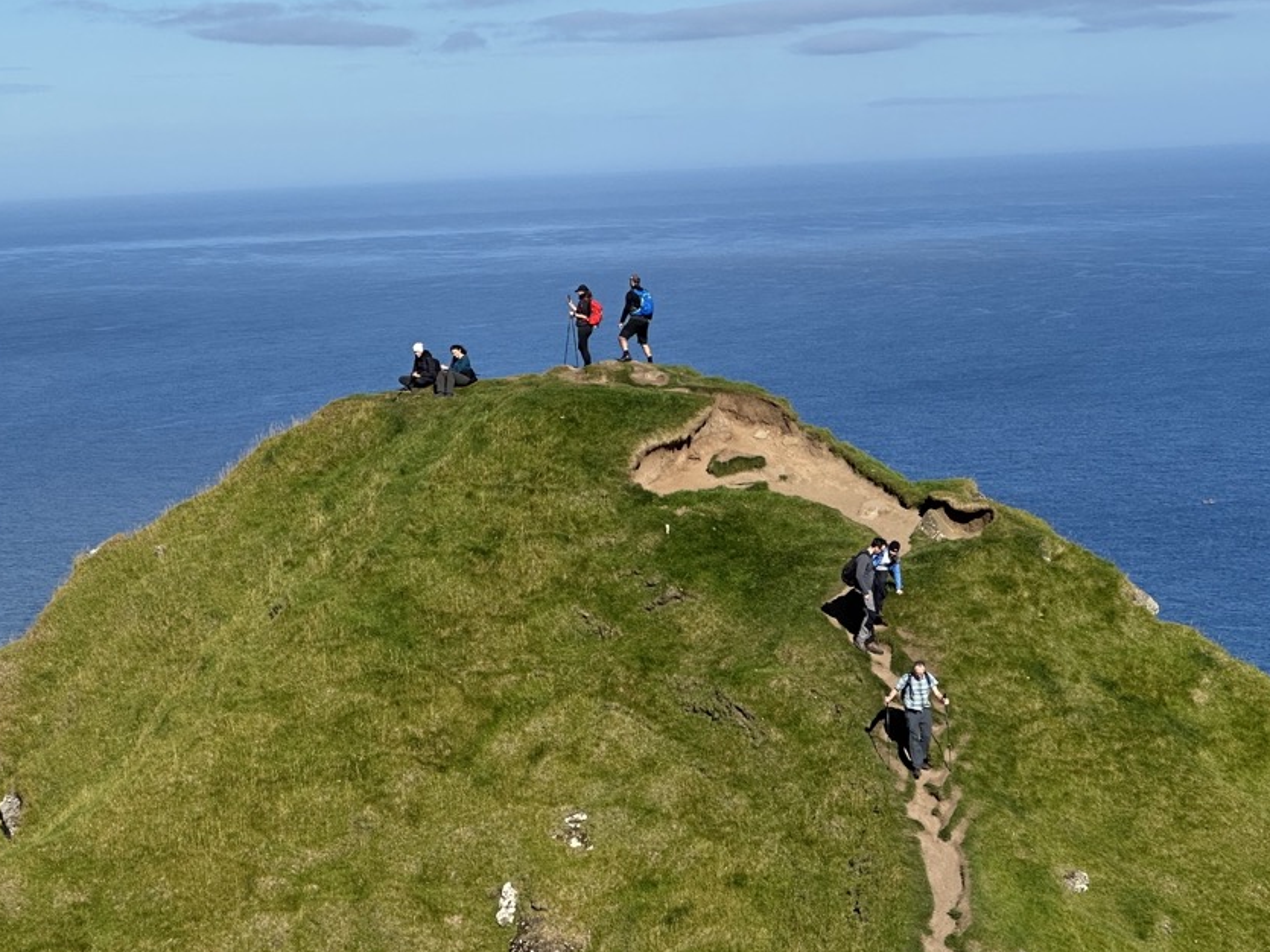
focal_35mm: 118
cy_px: 339
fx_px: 4329
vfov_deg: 12.5
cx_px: 482
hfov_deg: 16.7
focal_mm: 9
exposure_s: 1/1292
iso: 32
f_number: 2.8
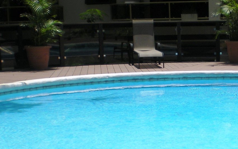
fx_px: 603
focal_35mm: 93
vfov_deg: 13.9
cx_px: 198
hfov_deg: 22.0
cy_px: 137
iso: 64
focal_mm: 6.3
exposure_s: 1/546
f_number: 4.6
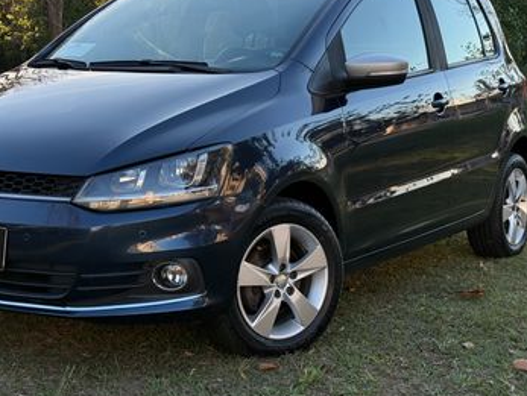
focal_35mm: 65
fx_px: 991
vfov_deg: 22.6
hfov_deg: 29.7
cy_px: 149
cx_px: 210
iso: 64
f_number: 1.78
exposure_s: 1/810
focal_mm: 6.76
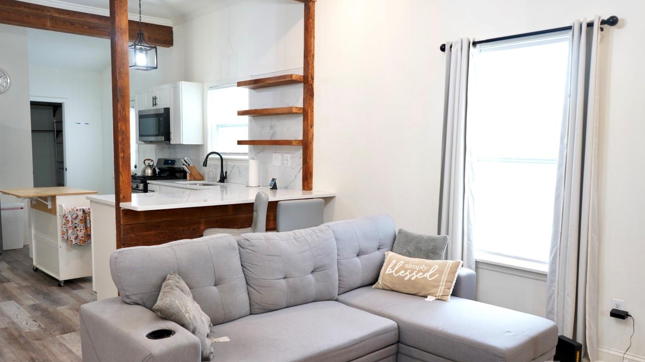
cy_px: 204
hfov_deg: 64.3
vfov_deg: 38.9
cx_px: 317
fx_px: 513
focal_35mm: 30
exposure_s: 1/30
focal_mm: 28
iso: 500
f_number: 3.5
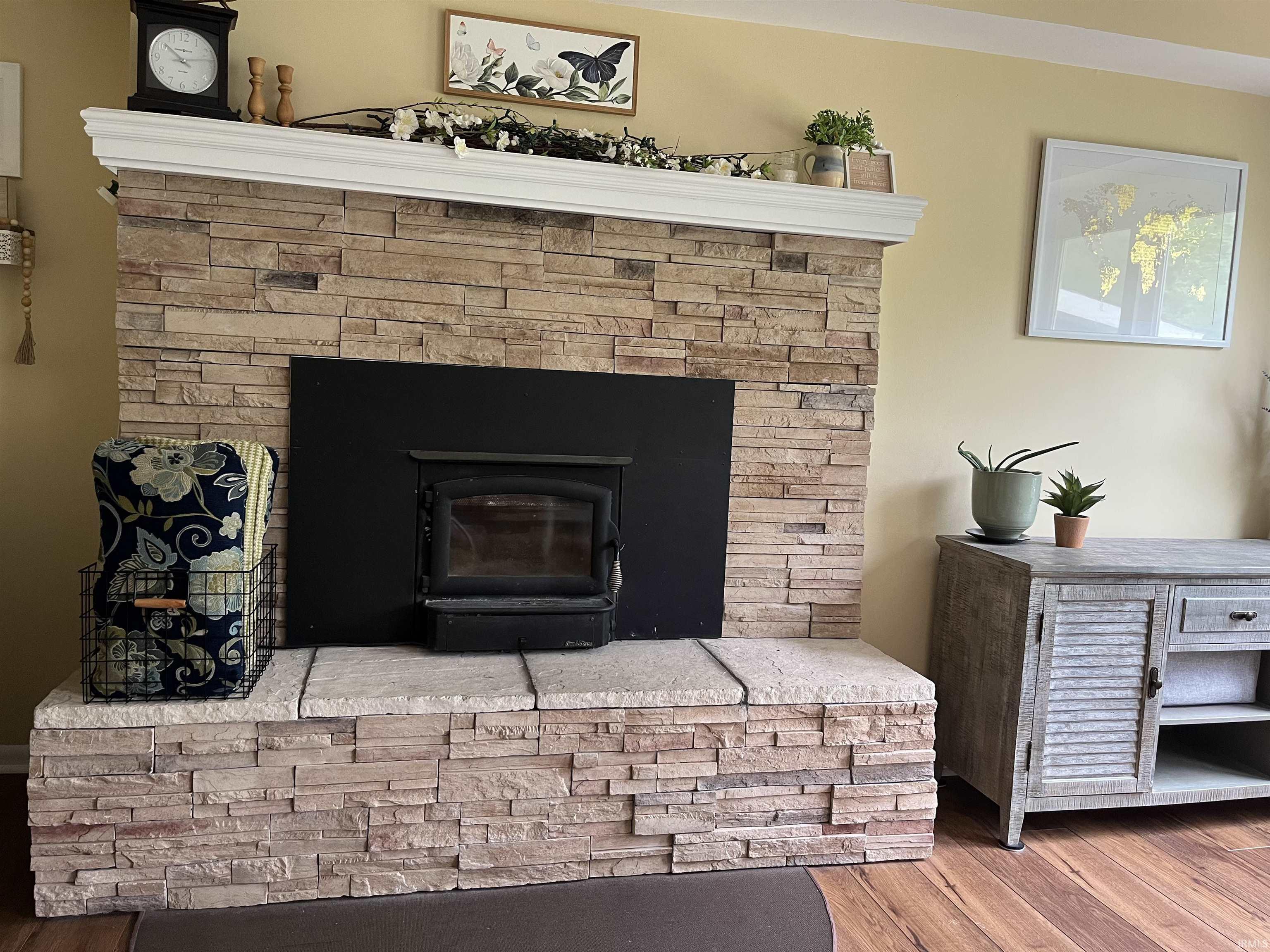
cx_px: 635
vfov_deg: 53.1
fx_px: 954
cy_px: 476
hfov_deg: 67.3
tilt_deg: -6.6
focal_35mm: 26
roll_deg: -1.7
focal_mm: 5.1
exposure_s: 1/60
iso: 200
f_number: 1.6
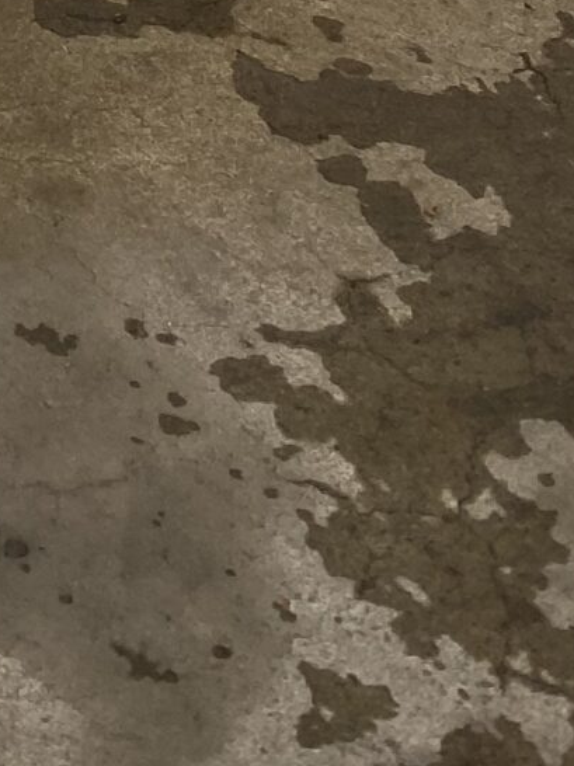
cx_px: -716
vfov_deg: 13.5
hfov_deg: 10.7
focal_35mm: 122
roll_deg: -1.9
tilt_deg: -19.1
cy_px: -828
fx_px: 2699
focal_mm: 4.25
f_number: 1.8
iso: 32
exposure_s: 1/159
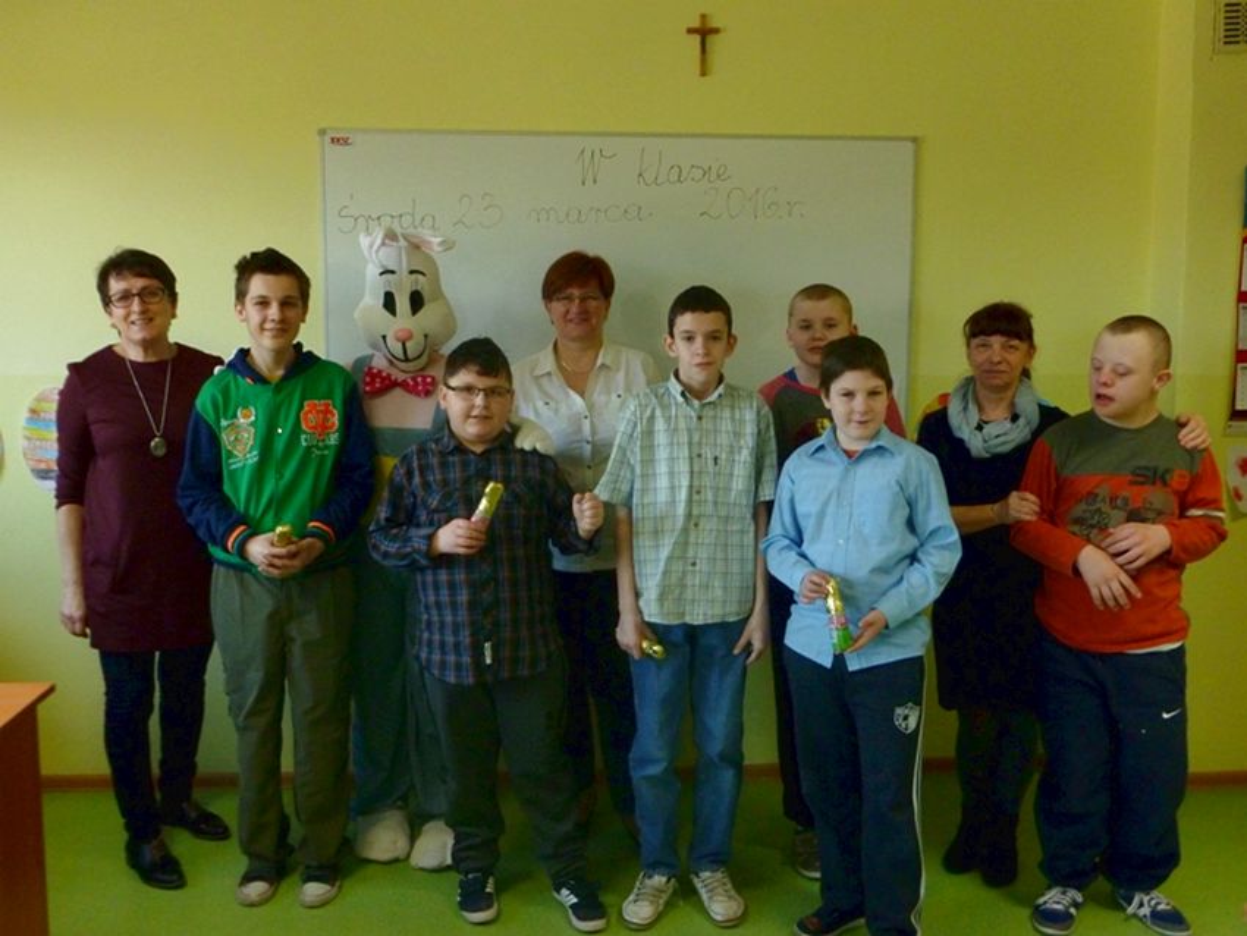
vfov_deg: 44.2
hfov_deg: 56.8
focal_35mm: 32
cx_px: 624
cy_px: 468
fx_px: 1153
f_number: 3.5
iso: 320
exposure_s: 1/60
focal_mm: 5.7
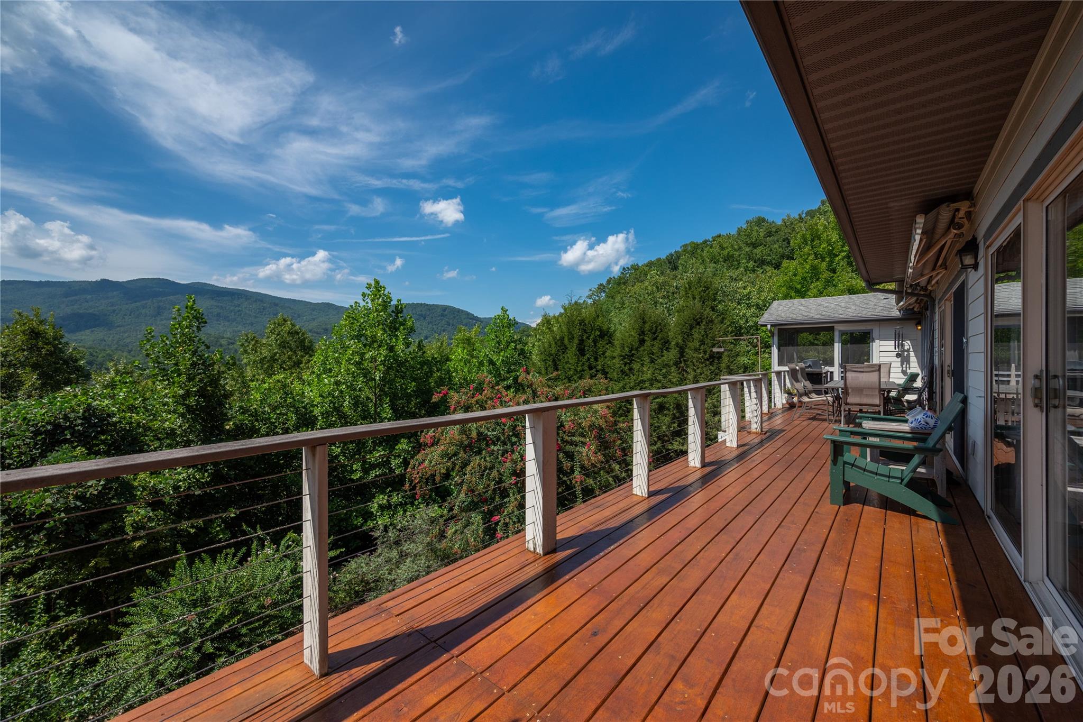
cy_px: 361
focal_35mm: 14
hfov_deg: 104.3
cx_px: 542
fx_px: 421
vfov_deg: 81.2
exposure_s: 1/4000
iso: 320
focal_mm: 14
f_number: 8
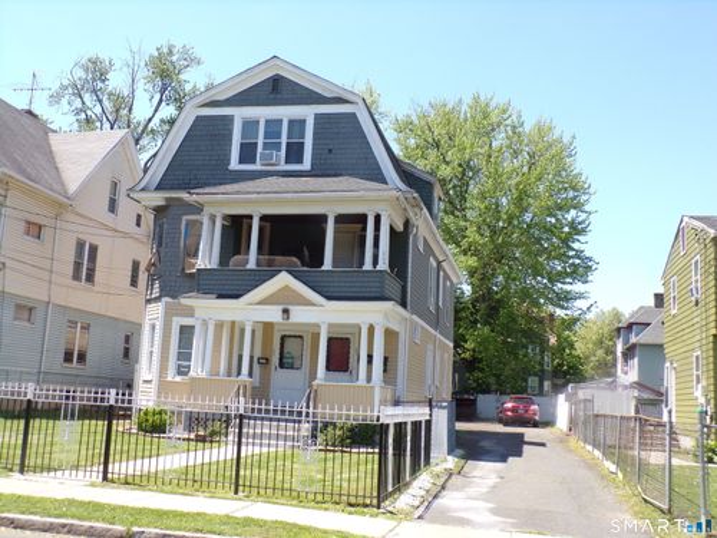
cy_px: 269
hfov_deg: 50.1
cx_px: 358
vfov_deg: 38.7
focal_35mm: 37
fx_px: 766
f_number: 4.7
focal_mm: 6.6
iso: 80
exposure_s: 1/210
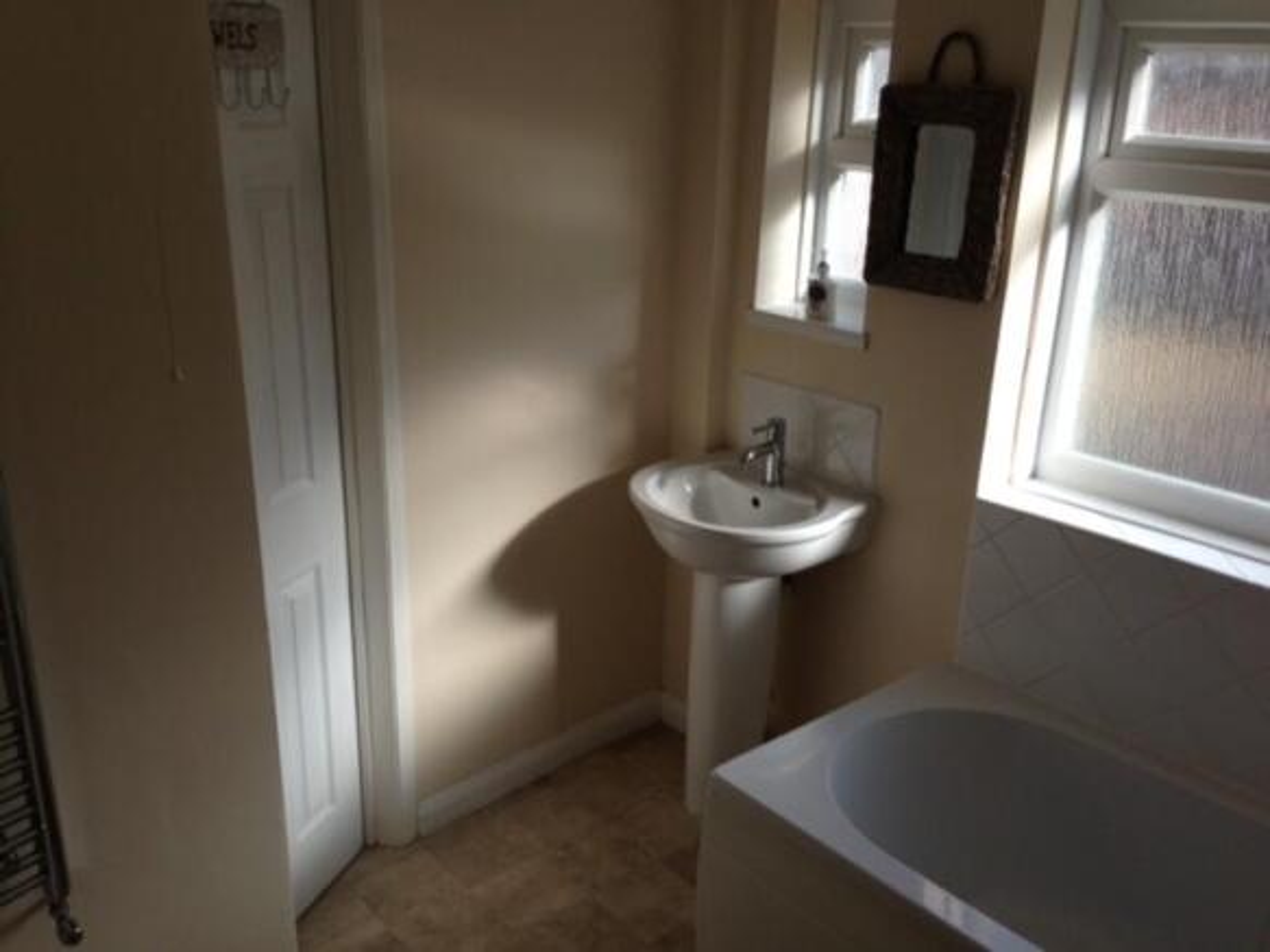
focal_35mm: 33
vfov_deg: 42.9
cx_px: 635
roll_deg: -0.5
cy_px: 476
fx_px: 1210
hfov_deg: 55.4
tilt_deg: -16.6
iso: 50
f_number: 2.4
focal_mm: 4.12
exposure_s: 1/396
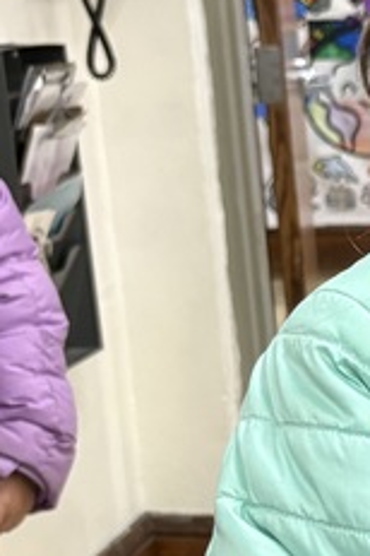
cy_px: 445
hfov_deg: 10.2
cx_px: 817
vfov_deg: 16.9
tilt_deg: -14.7
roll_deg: +0.6
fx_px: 1850
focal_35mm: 120
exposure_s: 1/60
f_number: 1.6
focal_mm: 5.96
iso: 200
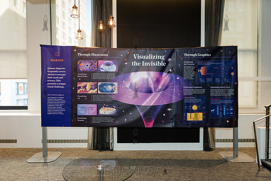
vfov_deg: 52.9
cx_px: 135
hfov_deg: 73.4
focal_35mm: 24
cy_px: 91
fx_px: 182
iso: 4000
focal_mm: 24
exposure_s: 1/250
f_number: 3.5
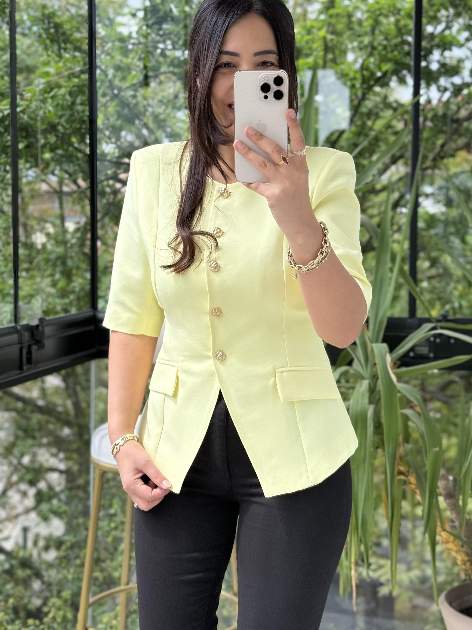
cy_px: 286
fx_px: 1000
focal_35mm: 55
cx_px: 255
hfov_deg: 26.5
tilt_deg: -19.5
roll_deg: +0.1
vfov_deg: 34.9
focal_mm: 6.76
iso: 80
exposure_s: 1/566
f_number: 1.78
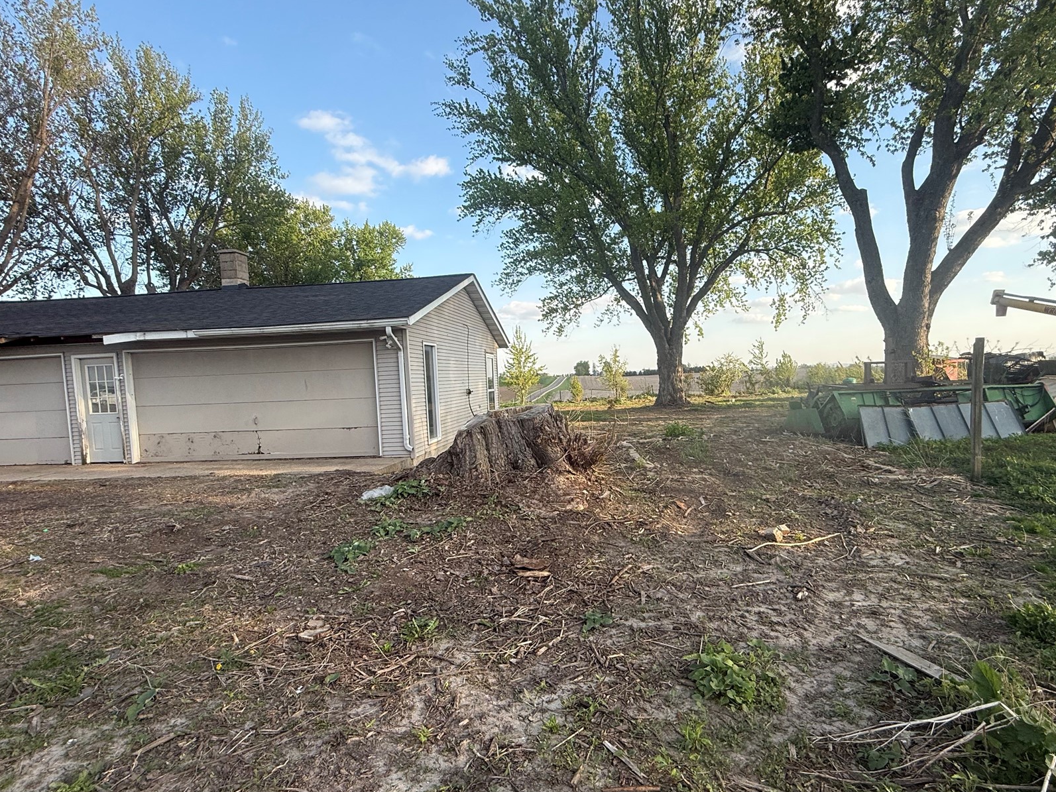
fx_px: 549
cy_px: 412
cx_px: 567
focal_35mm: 18
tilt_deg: -2.7
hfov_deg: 87.6
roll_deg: +1.8
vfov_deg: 71.6
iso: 50
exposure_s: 1/451
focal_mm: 2.22
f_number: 2.2
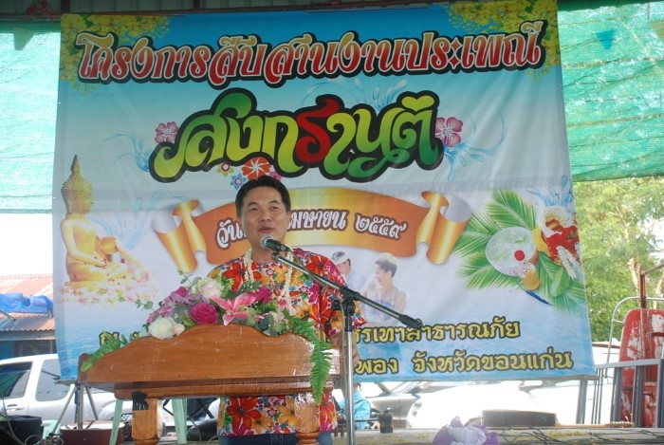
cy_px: 222
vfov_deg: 32.0
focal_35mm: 42
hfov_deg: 46.3
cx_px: 332
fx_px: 776
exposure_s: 1/125
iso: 125
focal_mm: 28
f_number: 4
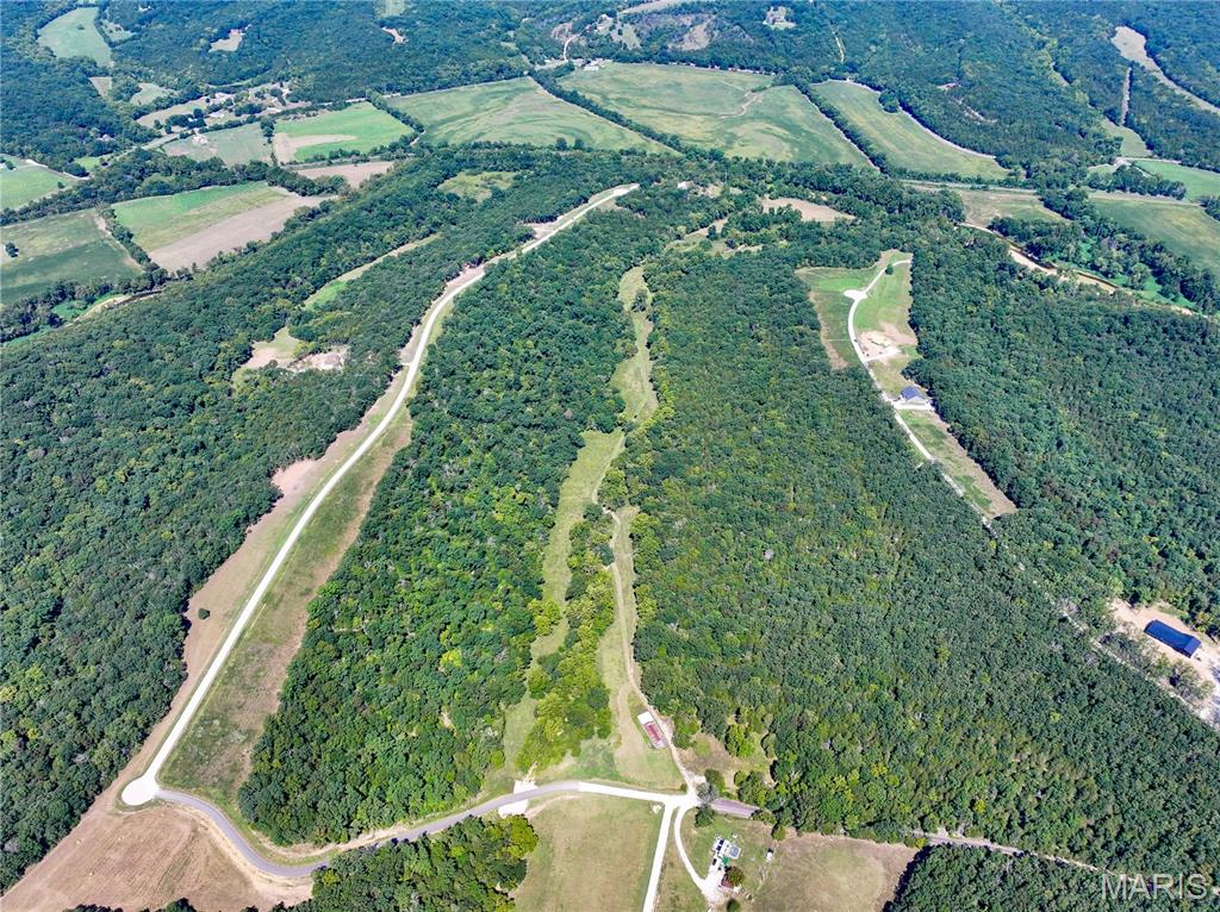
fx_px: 845
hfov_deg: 71.6
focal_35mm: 24
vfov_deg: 56.7
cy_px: 456
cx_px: 610
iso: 100
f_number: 2.8
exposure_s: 1/1250
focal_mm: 12.29
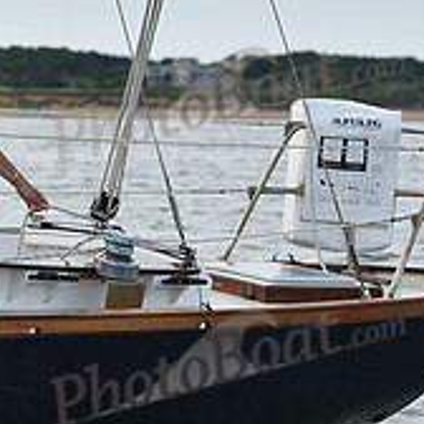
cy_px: 266
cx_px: -78
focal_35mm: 359
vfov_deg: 4.9
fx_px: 4975
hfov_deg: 4.9
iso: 320
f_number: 5.6
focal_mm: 122
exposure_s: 1/1000
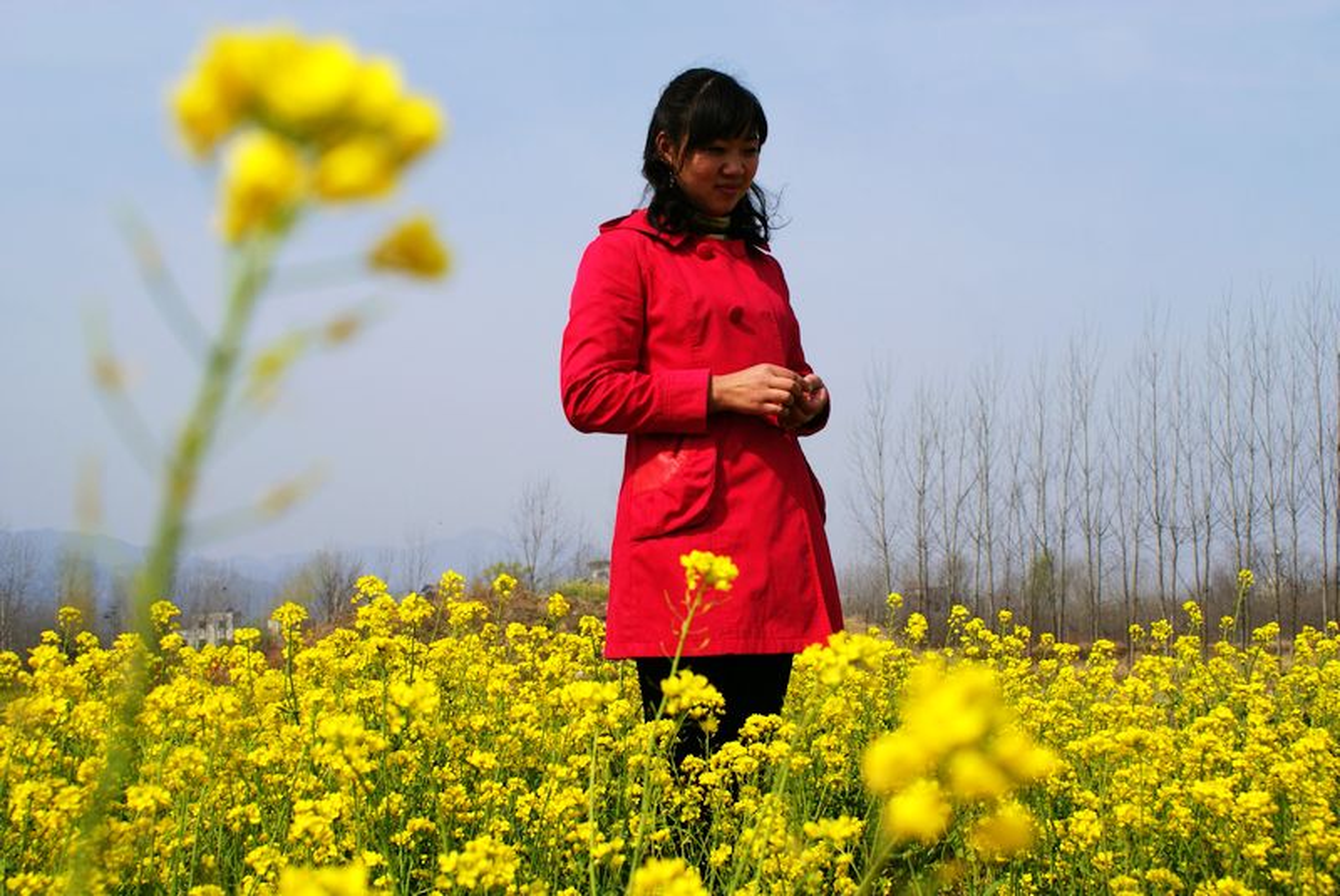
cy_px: 448
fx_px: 1676
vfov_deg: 29.9
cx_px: 670
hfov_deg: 43.6
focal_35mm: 45
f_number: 7.1
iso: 200
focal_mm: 30
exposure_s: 1/1600
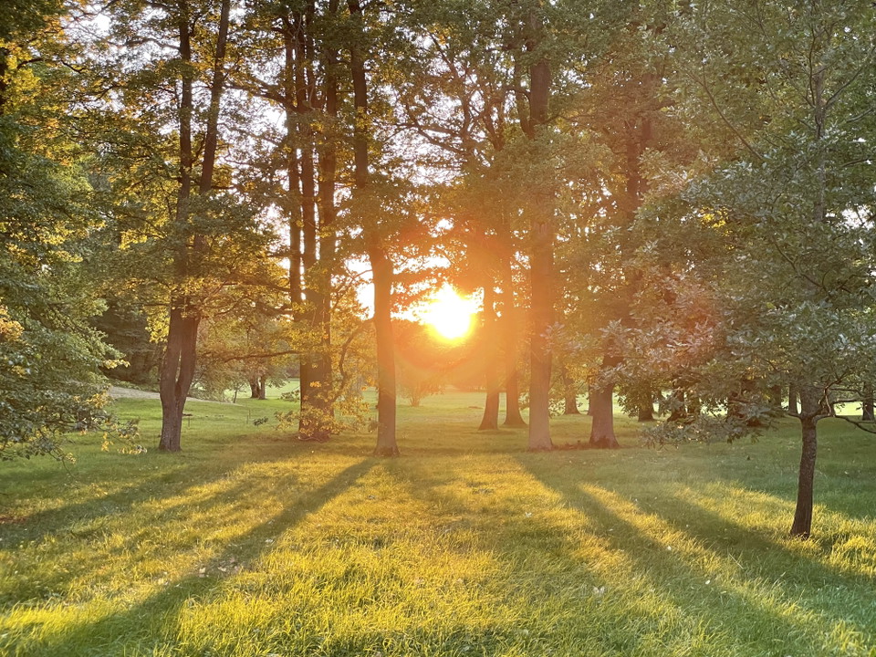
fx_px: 1316
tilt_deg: +2.5
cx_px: 438
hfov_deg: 36.8
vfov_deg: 28.0
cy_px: 328
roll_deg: -0.3
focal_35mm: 52
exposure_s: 1/121
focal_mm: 6
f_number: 2
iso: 80
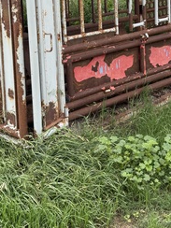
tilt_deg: -7.1
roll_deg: +0.4
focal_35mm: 63
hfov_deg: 23.2
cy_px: 34
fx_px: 415
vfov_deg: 29.7
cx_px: 103
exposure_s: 1/878
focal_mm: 6.76
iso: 100
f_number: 1.78
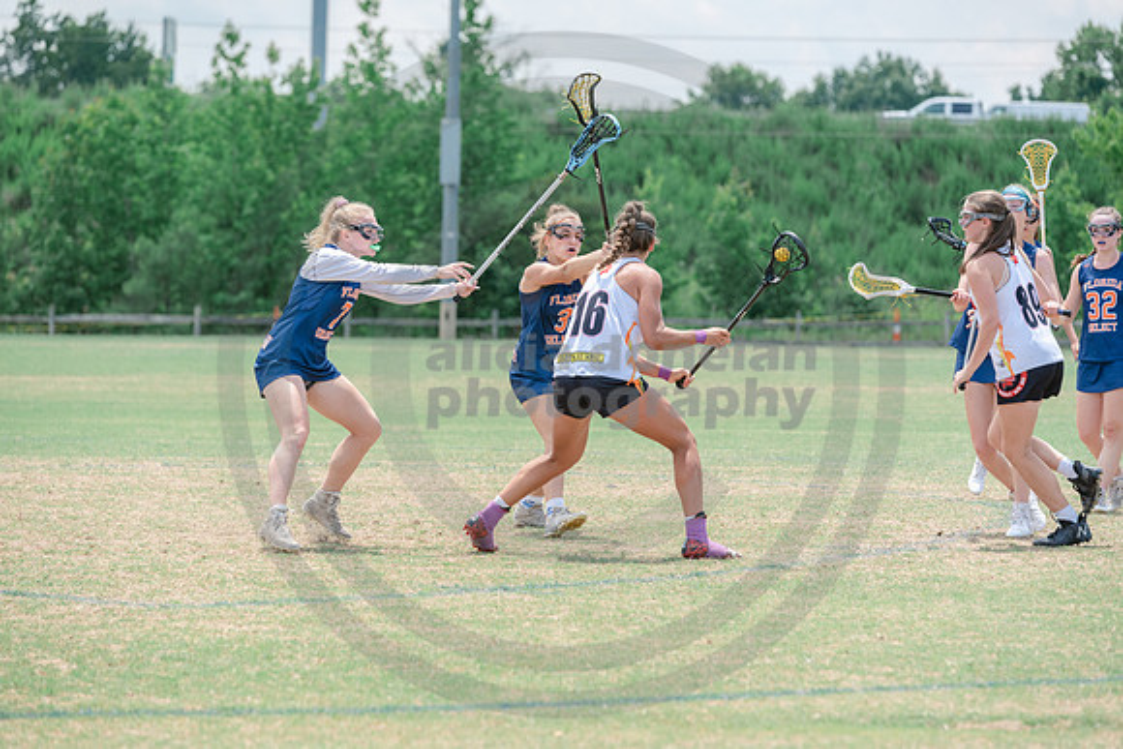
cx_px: 562
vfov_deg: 7.0
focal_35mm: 195
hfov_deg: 10.5
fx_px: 6084
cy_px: 374
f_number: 5
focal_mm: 195
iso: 400
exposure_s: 1/1600
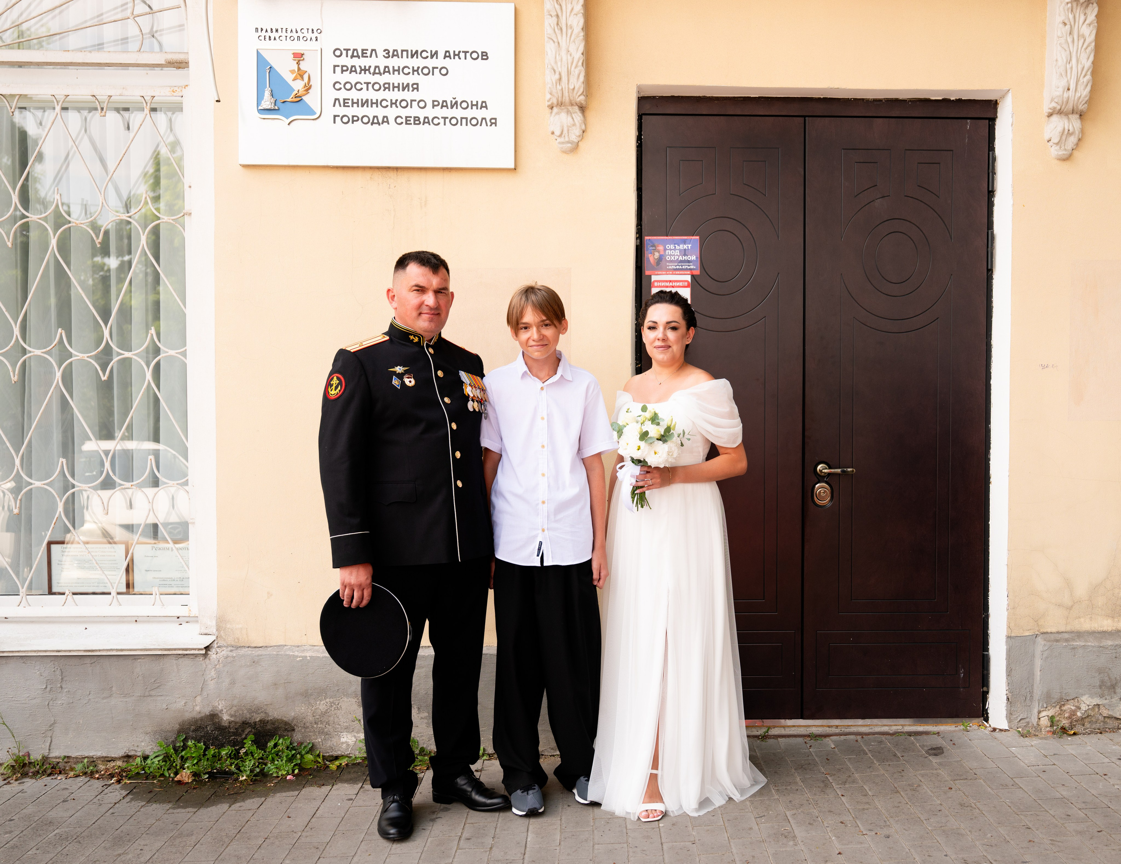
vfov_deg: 43.1
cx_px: 657
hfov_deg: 54.0
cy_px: 453
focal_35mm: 33
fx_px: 1094
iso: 100
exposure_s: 1/320
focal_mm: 29
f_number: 3.5
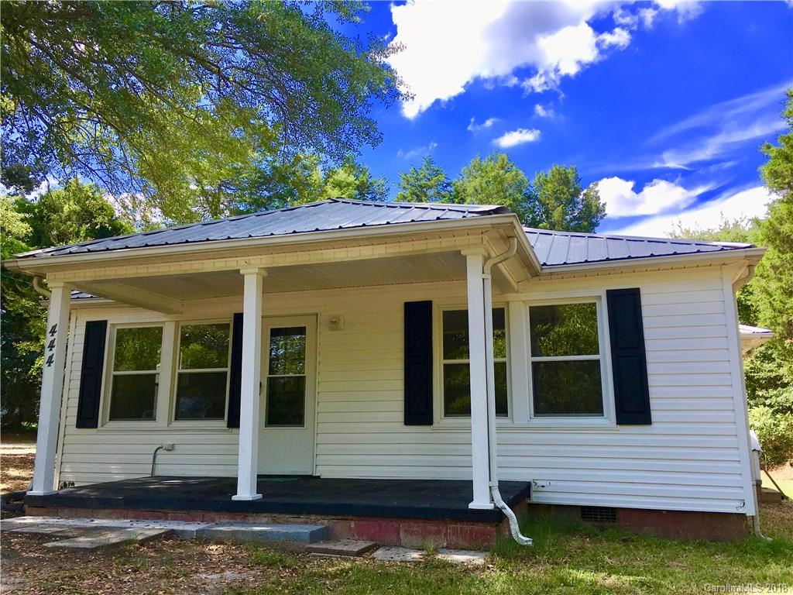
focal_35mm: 29
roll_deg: +1.1
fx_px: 664
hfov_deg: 61.7
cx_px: 396
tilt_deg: +12.1
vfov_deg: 48.2
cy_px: 298
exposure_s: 1/769
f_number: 2.2
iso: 25
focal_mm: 4.15
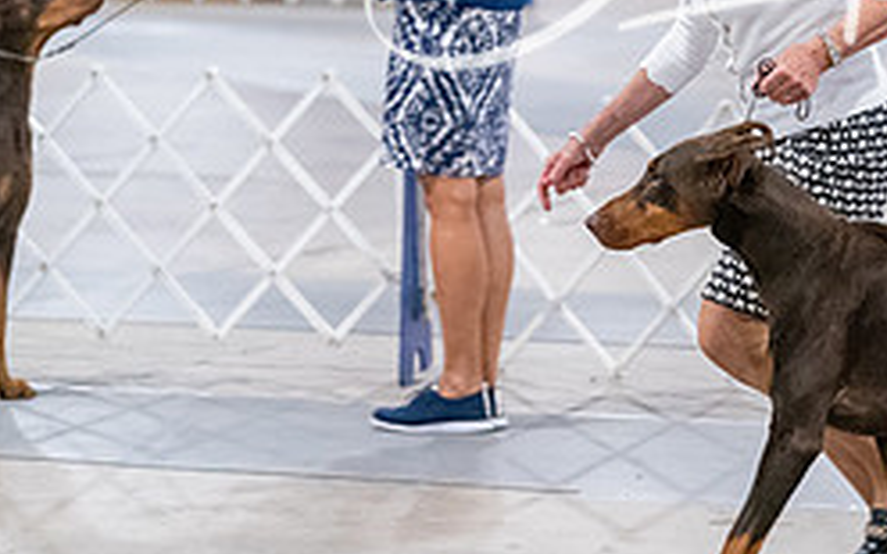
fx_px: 6406
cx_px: 883
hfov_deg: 7.9
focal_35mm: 265
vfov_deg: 5.0
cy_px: 134
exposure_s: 1/320
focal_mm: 111
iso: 6400
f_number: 3.2
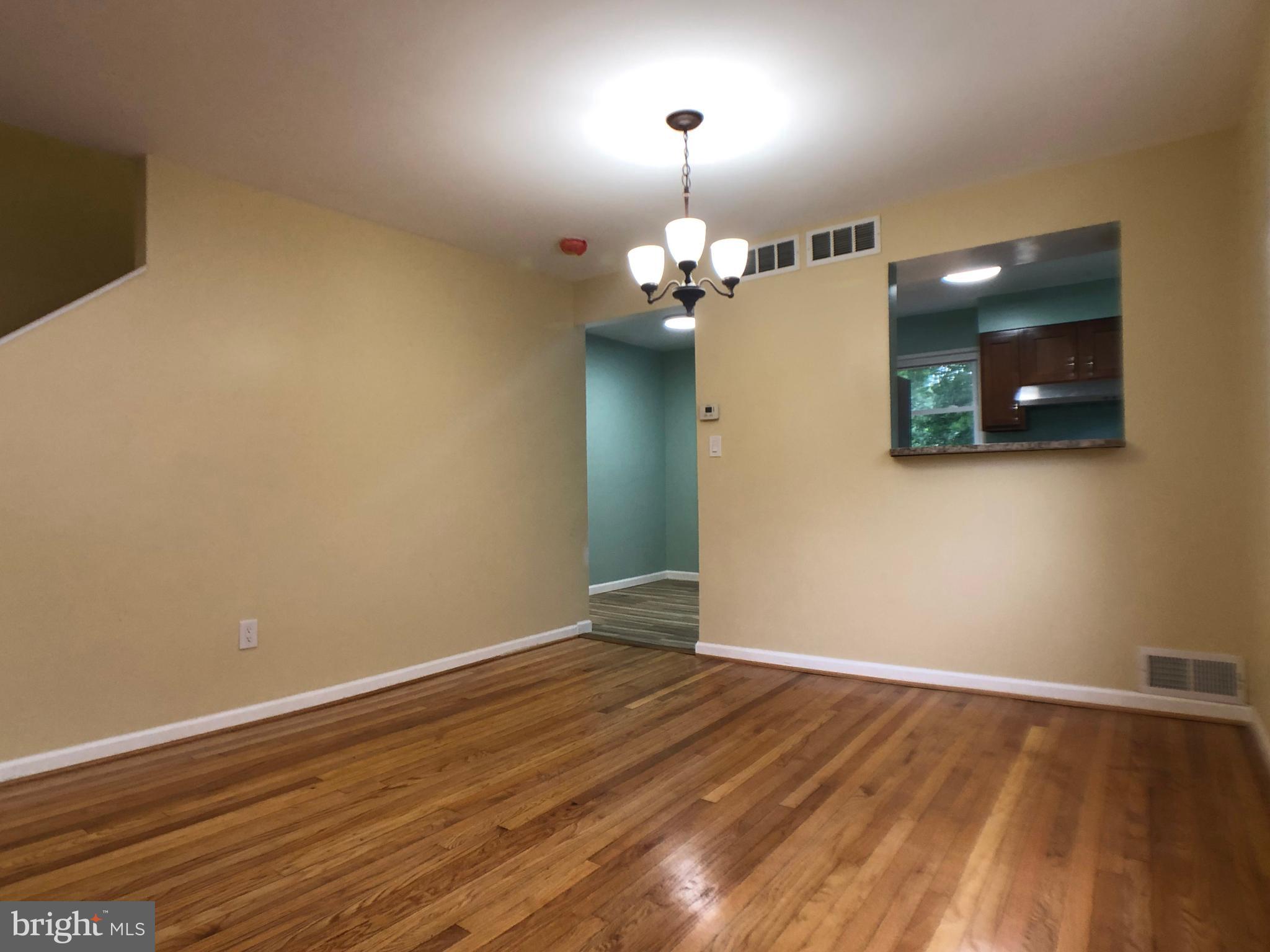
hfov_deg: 63.4
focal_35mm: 28
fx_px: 1027
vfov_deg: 49.7
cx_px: 635
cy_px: 476
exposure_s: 1/30
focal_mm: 4
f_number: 1.8
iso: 32
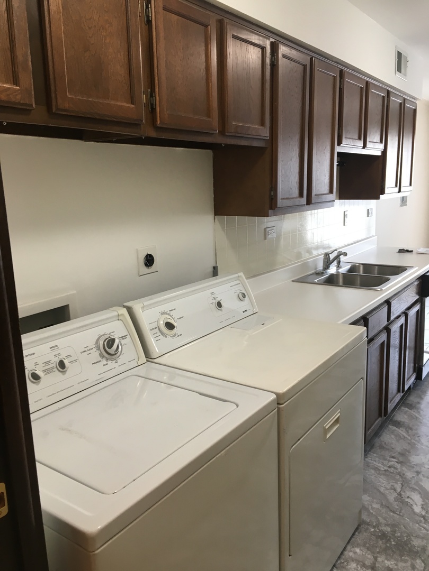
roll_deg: +1.3
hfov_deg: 48.2
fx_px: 479
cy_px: 286
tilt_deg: -13.2
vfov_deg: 61.7
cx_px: 214
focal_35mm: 29
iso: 50
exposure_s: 1/30
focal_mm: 4.15
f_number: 2.2
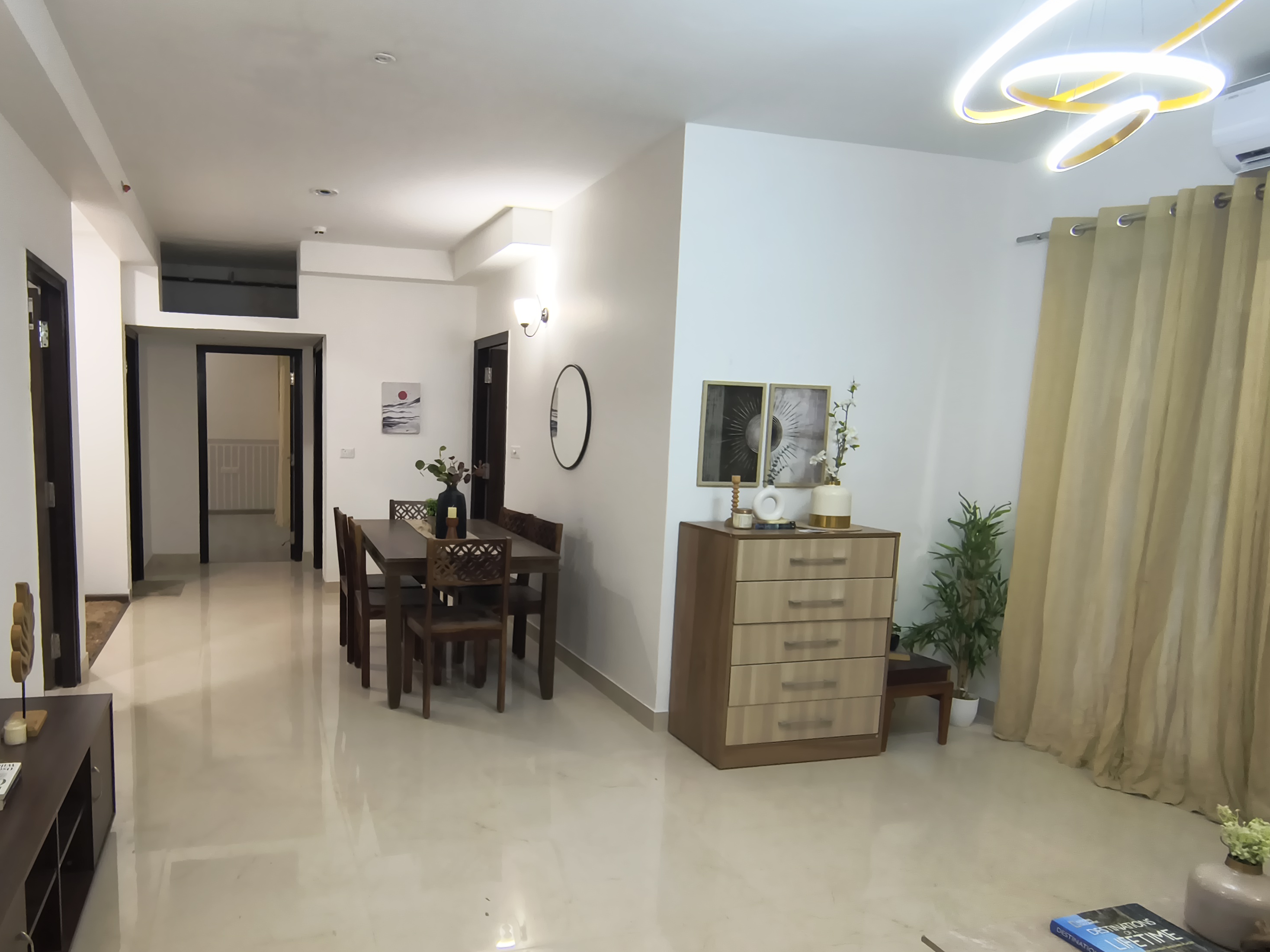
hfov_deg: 88.8
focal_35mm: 17
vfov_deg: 74.6
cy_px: 518
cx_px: 460
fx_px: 624
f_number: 2.2
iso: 329
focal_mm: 2.13
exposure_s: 1/33.3
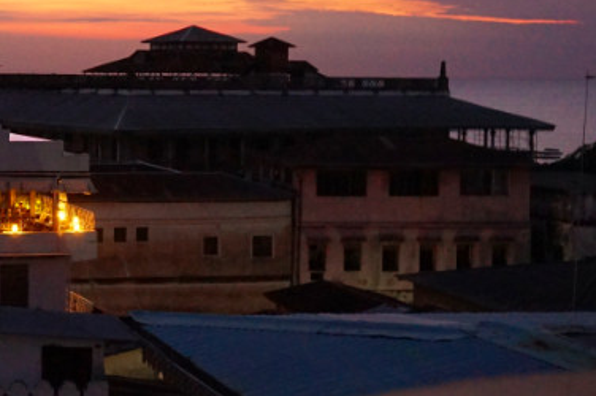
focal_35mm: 83
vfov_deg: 16.3
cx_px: -13
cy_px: 97
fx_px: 1373
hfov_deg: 23.4
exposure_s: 1/25
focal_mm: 26
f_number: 4.5
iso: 3200
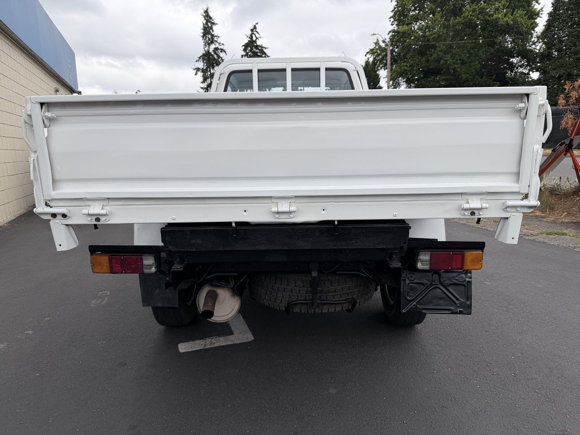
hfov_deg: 71.6
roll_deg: +3.0
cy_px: 218
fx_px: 402
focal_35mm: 24
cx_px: 290
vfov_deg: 56.8
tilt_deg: -10.5
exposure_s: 1/1292
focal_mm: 6.76
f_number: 1.78
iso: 80
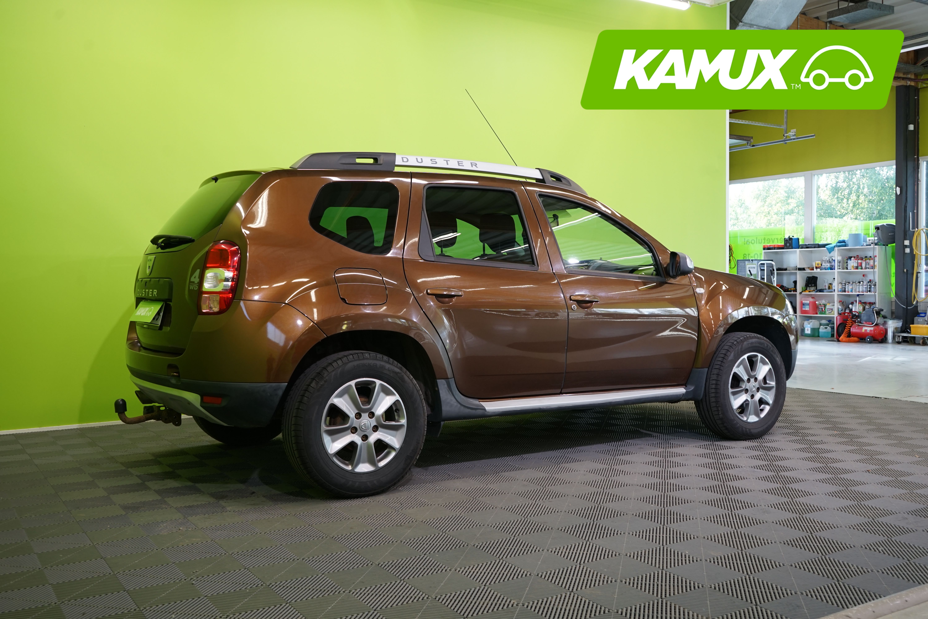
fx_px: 876
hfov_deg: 55.8
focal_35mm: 34
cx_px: 464
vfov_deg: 38.9
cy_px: 310
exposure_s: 1/30
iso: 500
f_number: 6.3
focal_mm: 34
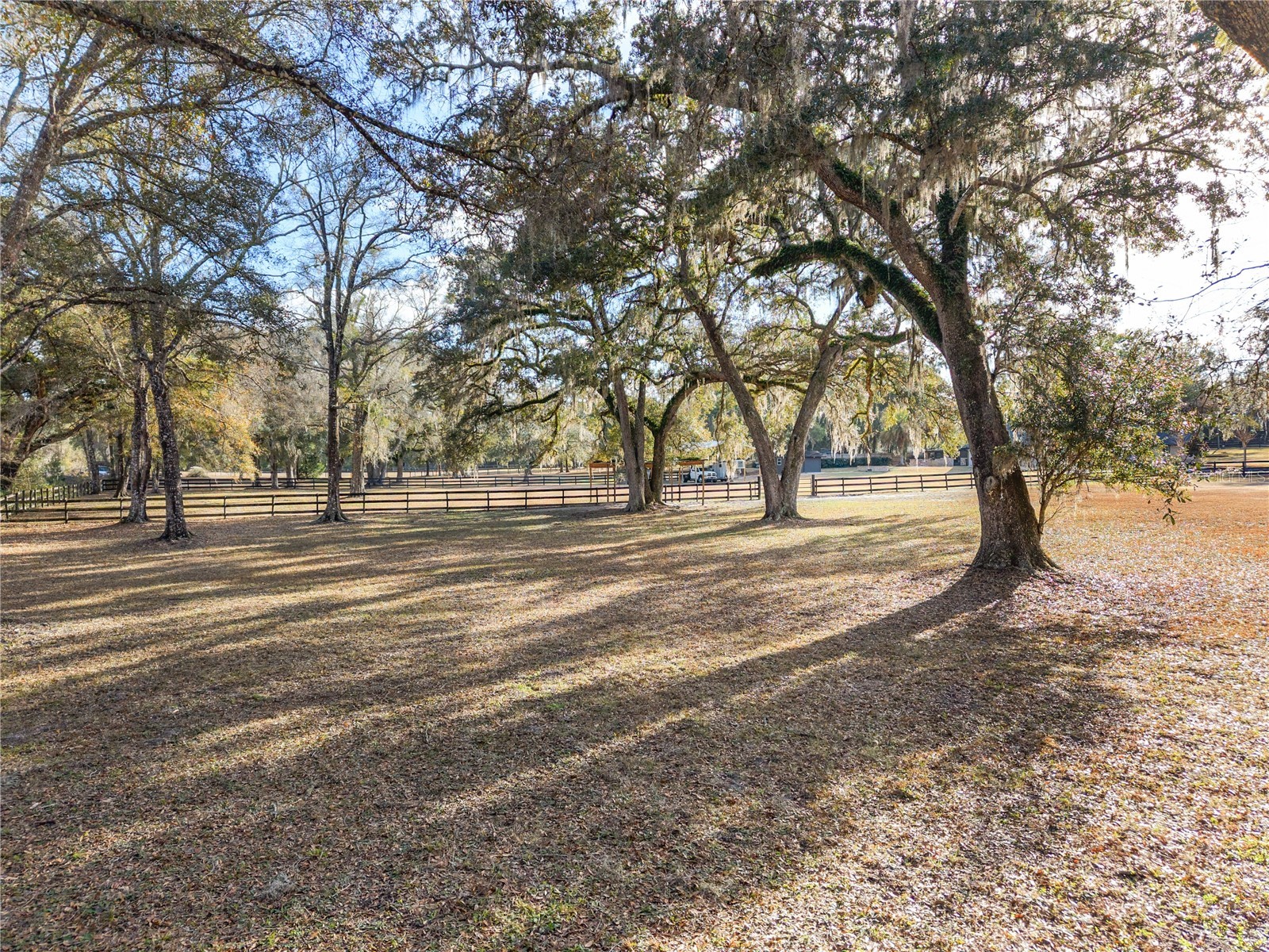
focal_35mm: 24
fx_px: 880
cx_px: 634
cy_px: 476
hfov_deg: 71.6
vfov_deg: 56.8
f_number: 1.8
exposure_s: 1/1600
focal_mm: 8.67
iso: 400
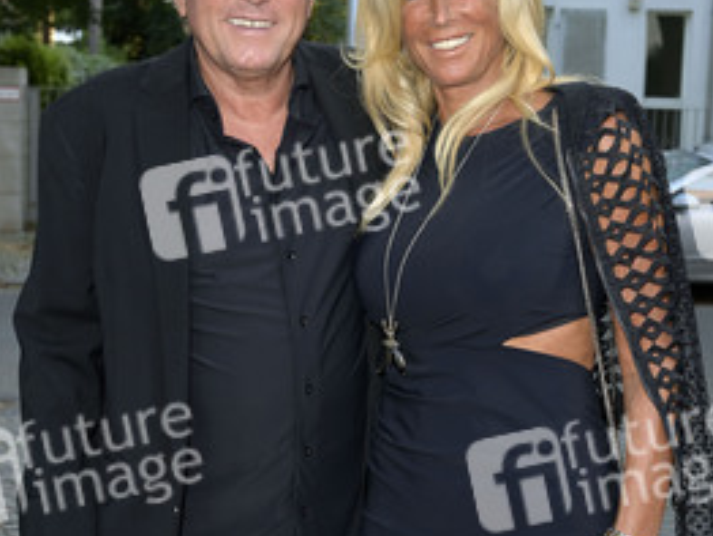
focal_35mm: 66
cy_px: 332
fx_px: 1361
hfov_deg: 29.4
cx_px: 359
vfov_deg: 22.2
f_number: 5.6
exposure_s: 1/80
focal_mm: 45
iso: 640
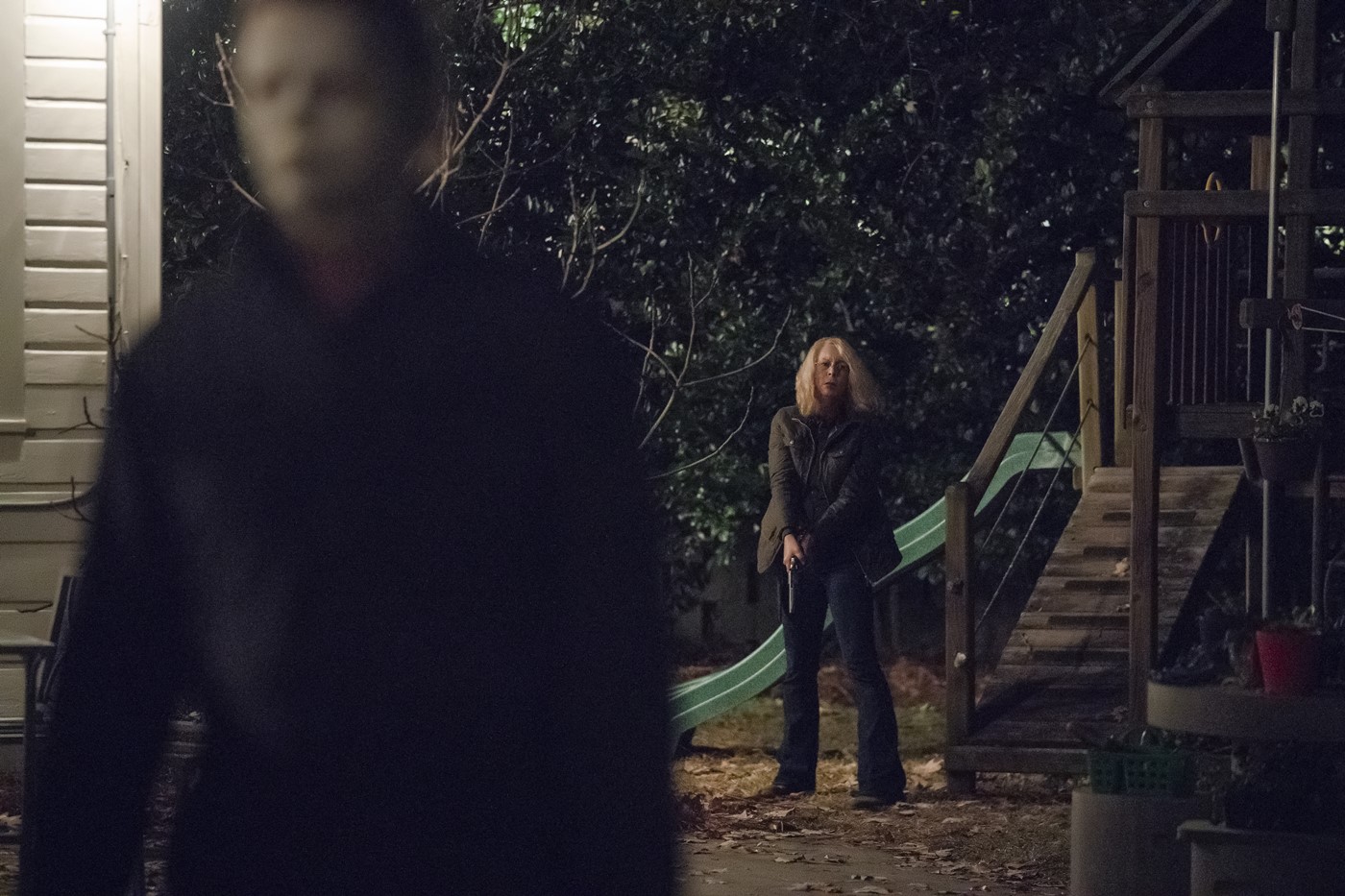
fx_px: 5753
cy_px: 448
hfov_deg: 13.3
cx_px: 672
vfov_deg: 8.9
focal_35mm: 154
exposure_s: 1/160
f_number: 2.8
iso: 25600
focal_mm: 154
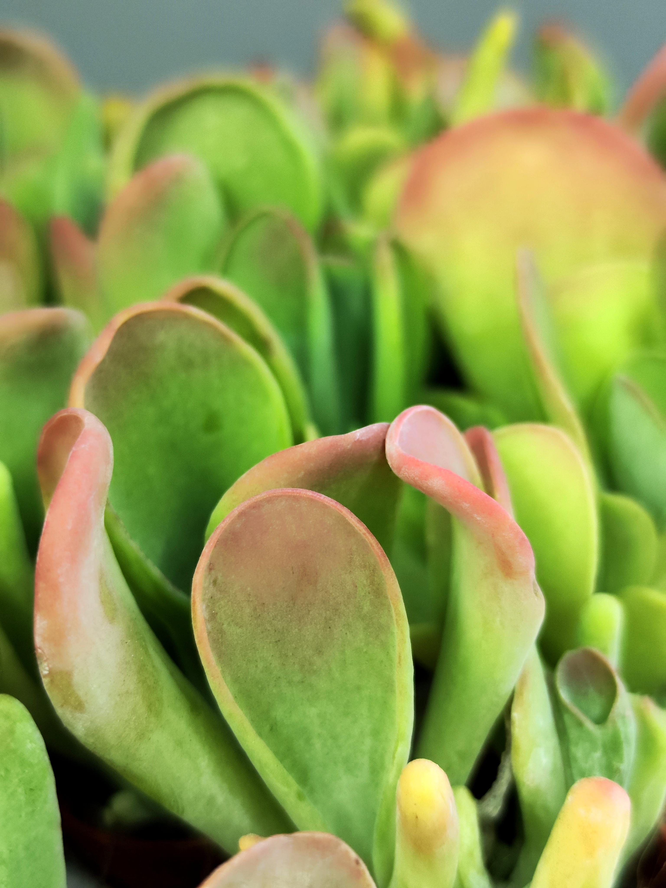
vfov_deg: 73.9
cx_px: 333
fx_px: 590
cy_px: 444
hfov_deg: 58.9
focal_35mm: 23
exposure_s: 1/100
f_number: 1.69
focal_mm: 7.01
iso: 967
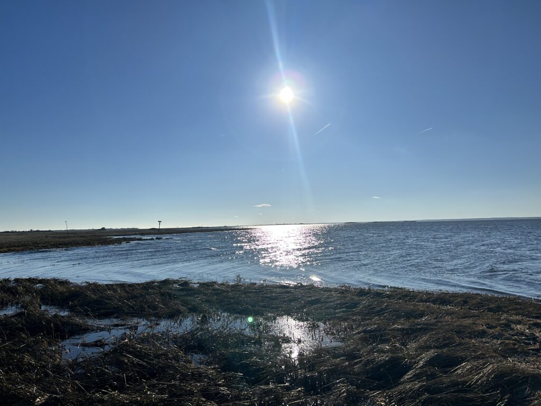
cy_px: 203
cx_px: 270
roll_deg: +1.8
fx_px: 406
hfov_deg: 67.3
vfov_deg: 53.1
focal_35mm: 26
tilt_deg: +2.0
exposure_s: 1/16393
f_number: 1.5
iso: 40
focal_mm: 5.7
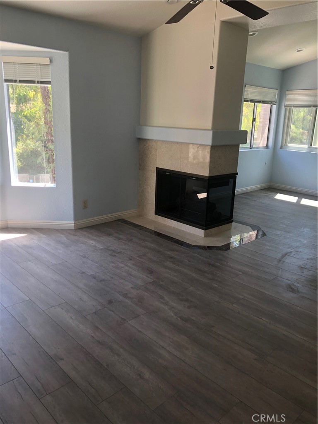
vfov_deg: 63.4
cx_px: 159
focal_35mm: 28
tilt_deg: -15.1
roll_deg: -2.1
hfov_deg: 49.7
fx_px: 343
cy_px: 212
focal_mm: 4
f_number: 1.8
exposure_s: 1/120
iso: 64
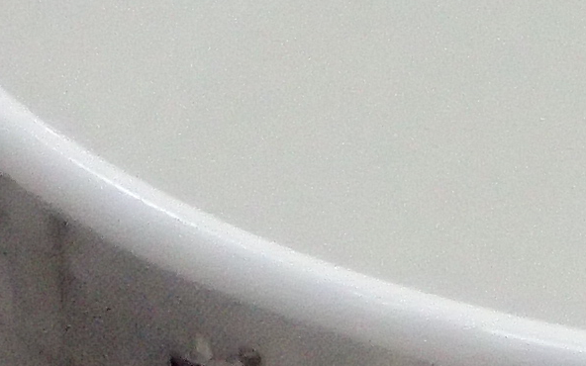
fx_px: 6979
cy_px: 815
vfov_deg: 3.0
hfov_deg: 4.8
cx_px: 877
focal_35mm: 437
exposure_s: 1/50
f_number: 3.4
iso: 800
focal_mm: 9.61
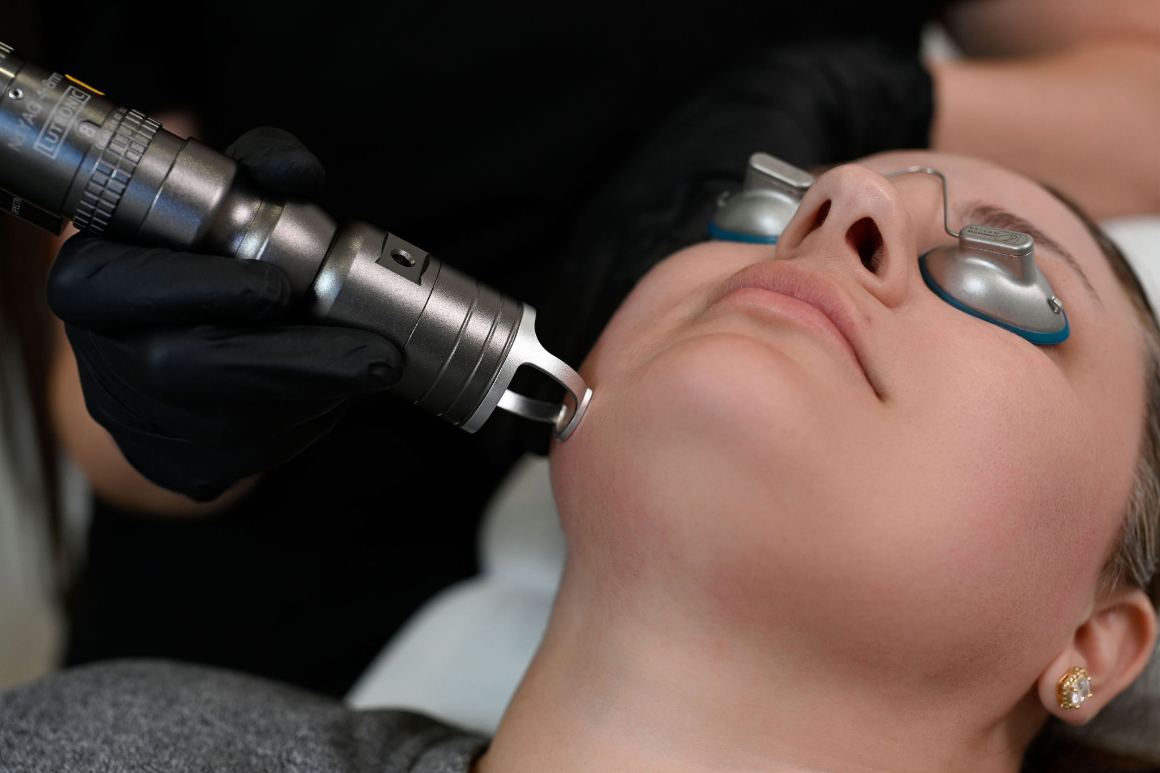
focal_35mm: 50
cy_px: 386
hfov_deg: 39.6
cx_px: 580
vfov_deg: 27.0
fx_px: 1611
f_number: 3.2
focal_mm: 50
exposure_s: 1/200
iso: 500
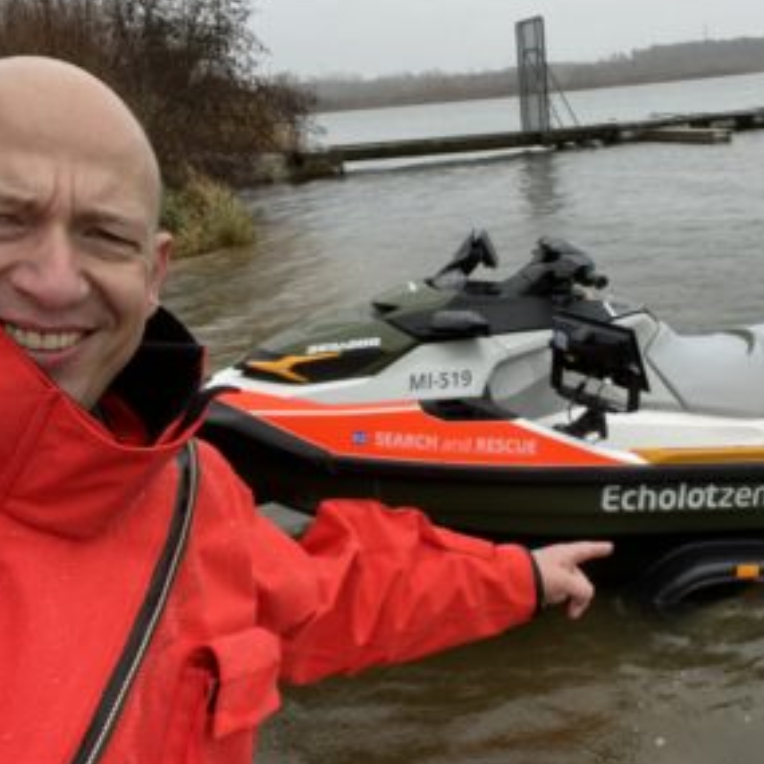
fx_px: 949
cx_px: 537
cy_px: 410
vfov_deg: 43.8
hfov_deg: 43.0
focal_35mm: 38
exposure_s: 1/122
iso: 100
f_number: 2.2
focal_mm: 2.71
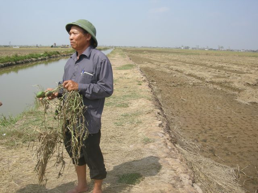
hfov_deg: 51.4
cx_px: 129
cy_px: 96
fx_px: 268
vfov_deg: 39.7
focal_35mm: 36
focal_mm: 7.5
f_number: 5.4
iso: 64
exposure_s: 1/227
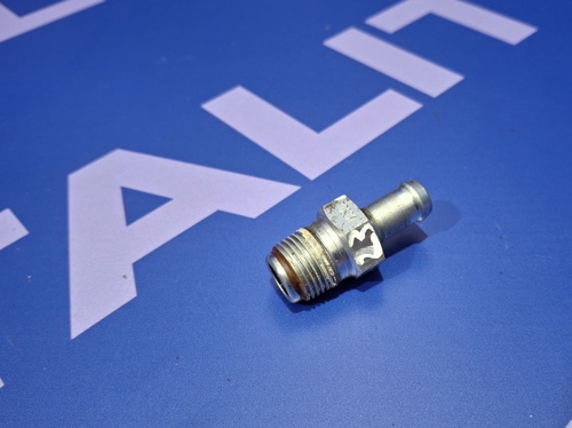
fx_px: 528
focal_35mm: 32
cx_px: 349
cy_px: 232
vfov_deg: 44.1
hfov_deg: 56.3
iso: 320
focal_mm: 4.69
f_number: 1.8
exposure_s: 1/50
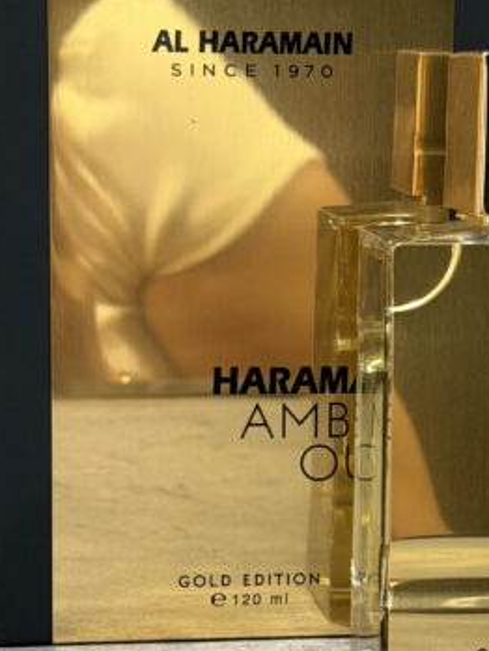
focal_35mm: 110
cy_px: 384
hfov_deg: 13.5
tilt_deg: -8.0
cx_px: 312
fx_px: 2071
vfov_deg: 17.9
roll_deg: -2.2
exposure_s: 1/40
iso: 500
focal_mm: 6.76
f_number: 1.78
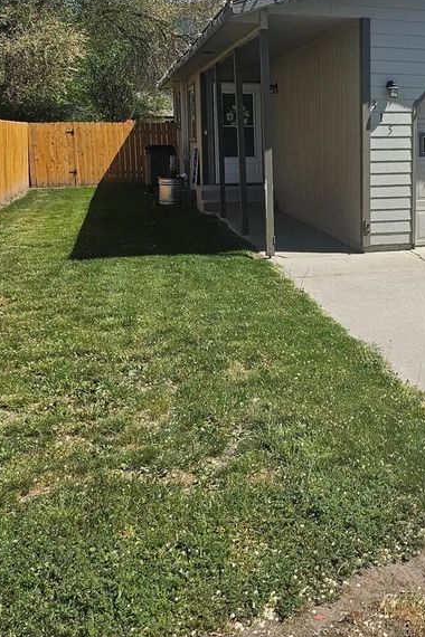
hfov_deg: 29.5
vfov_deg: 44.8
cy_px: 218
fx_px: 761
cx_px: 404
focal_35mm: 43
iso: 16
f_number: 1.7
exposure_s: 1/1304
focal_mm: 6.3
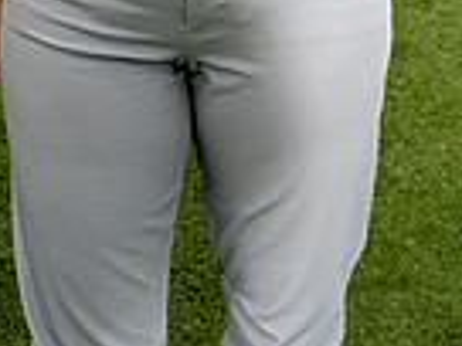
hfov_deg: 17.7
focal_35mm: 111
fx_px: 1481
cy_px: -400
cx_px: 190
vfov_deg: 11.6
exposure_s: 1/250
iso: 125
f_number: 8
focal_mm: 35
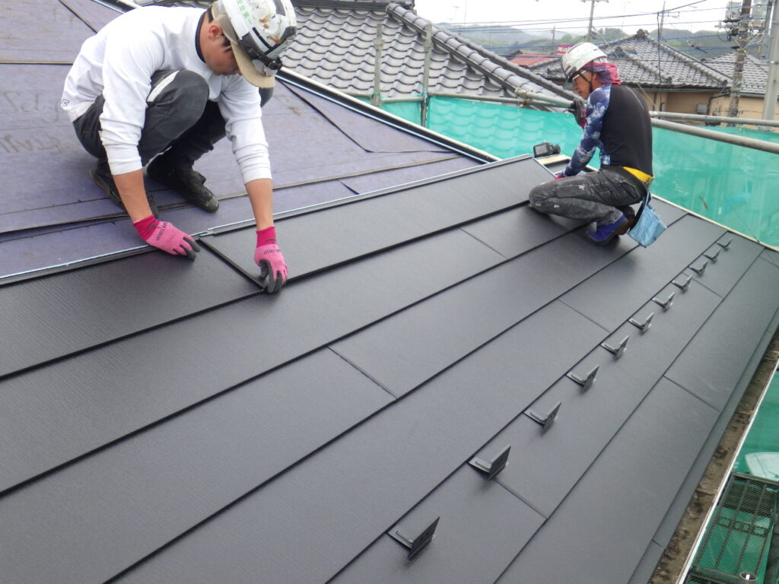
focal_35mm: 42
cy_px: 292
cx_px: 390
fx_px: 945
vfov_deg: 34.3
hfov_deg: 44.8
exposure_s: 1/250
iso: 125
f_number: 5
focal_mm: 7.5
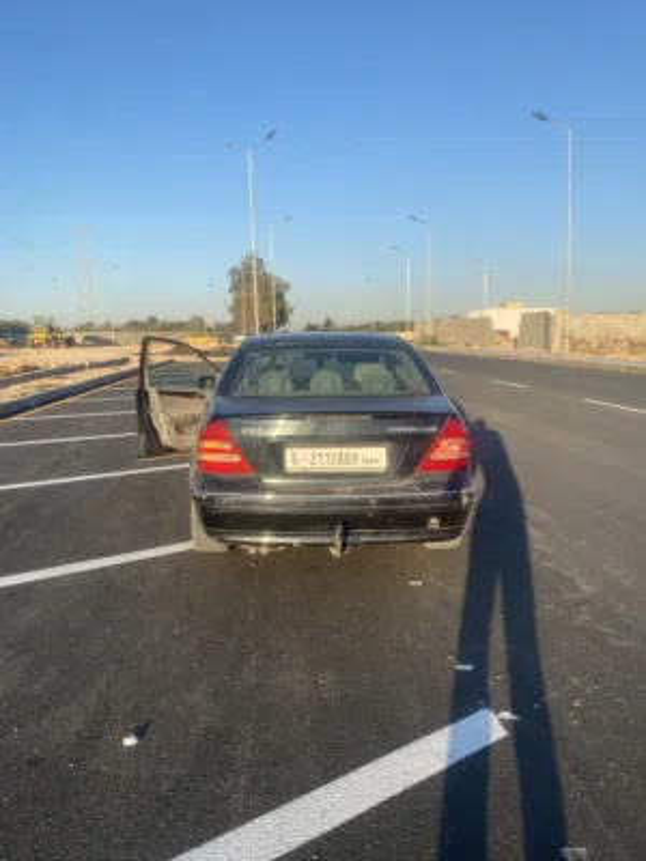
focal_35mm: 26
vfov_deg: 67.3
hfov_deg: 53.1
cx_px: 323
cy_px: 430
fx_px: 647
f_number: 1.8
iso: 32
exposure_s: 1/1608
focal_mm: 4.25
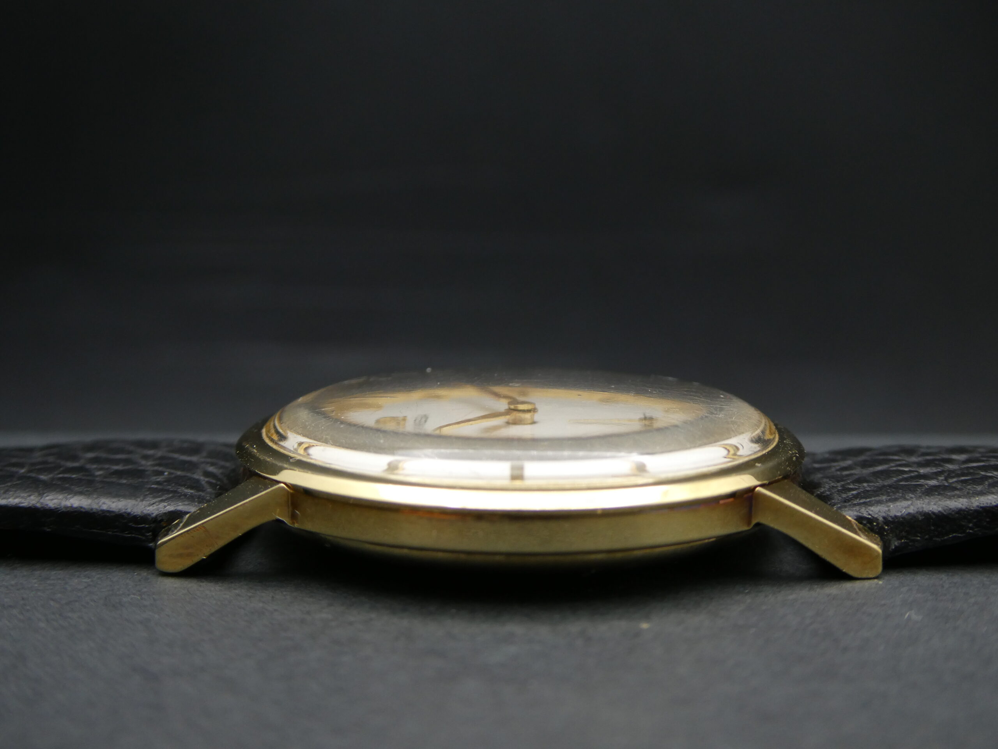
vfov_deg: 29.1
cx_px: 499
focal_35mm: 50
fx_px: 1442
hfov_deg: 38.2
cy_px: 374
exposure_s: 1/80
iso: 160
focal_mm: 9
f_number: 4.1
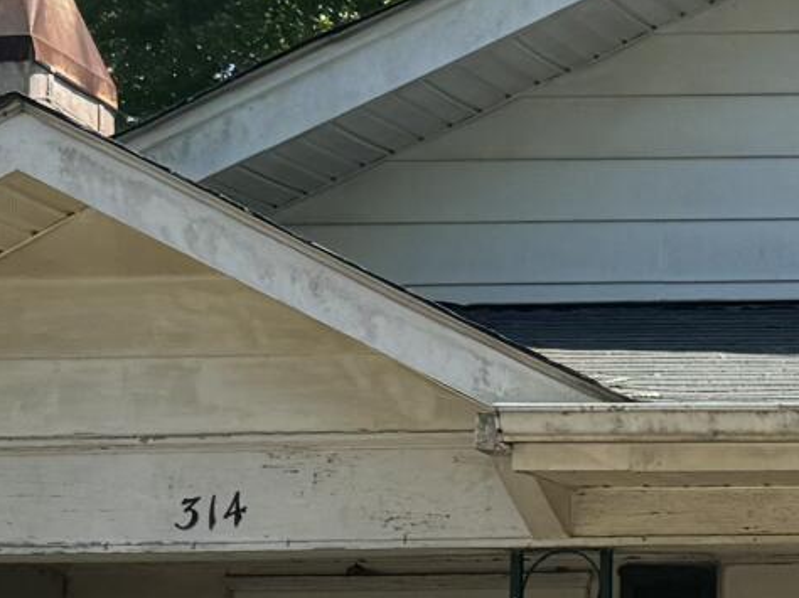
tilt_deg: +3.6
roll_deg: -0.2
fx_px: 3507
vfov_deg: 9.7
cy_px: 638
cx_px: 1470
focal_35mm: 152
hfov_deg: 11.9
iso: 80
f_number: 1.78
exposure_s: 1/2604
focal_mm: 6.76
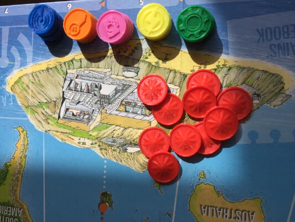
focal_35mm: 29
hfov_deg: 61.6
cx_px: 148
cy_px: 111
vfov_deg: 48.2
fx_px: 247
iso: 32
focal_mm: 4.15
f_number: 2.2
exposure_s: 1/273
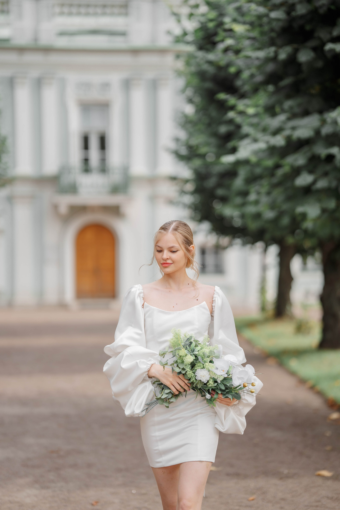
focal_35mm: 85
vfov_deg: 23.9
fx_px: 1204
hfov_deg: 16.1
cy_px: 255
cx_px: 170
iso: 100
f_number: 1.6
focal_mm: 85
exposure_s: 1/1600
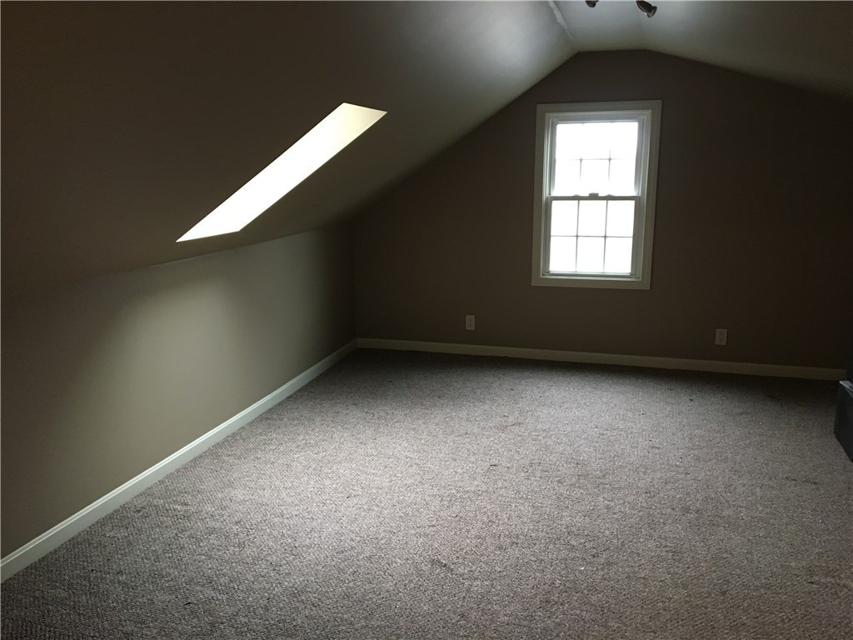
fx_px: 715
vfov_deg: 48.2
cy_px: 320
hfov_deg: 61.7
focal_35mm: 29
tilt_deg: -12.3
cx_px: 426
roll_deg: +0.1
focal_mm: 4.15
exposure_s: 1/30
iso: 125
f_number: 2.2
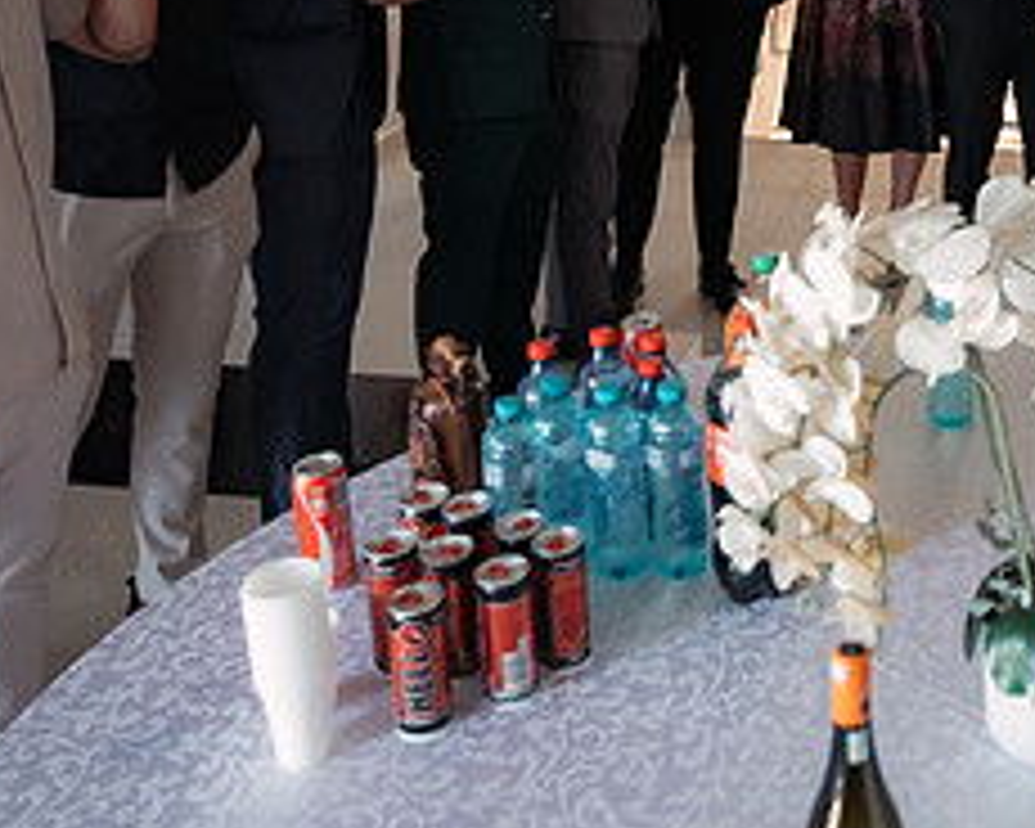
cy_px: 43
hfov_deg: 33.8
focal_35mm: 52
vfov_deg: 27.8
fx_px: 1593
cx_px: 958
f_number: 2.8
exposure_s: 1/250
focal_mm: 22
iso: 1600
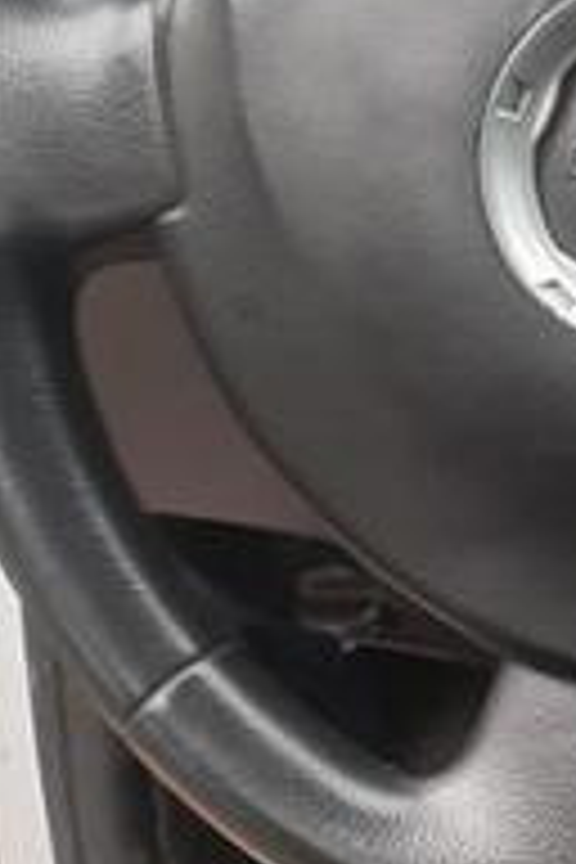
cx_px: 1174
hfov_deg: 10.0
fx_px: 3048
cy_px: 745
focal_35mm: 127
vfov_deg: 16.0
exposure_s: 1/50
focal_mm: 3.6
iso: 50
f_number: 1.9
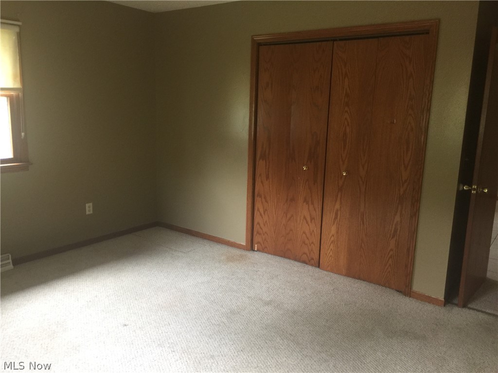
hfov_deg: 61.7
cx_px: 249
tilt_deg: -10.3
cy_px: 186
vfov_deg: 48.2
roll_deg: -1.8
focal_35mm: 29
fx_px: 417
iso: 64
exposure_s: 1/15
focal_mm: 4.15
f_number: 2.2
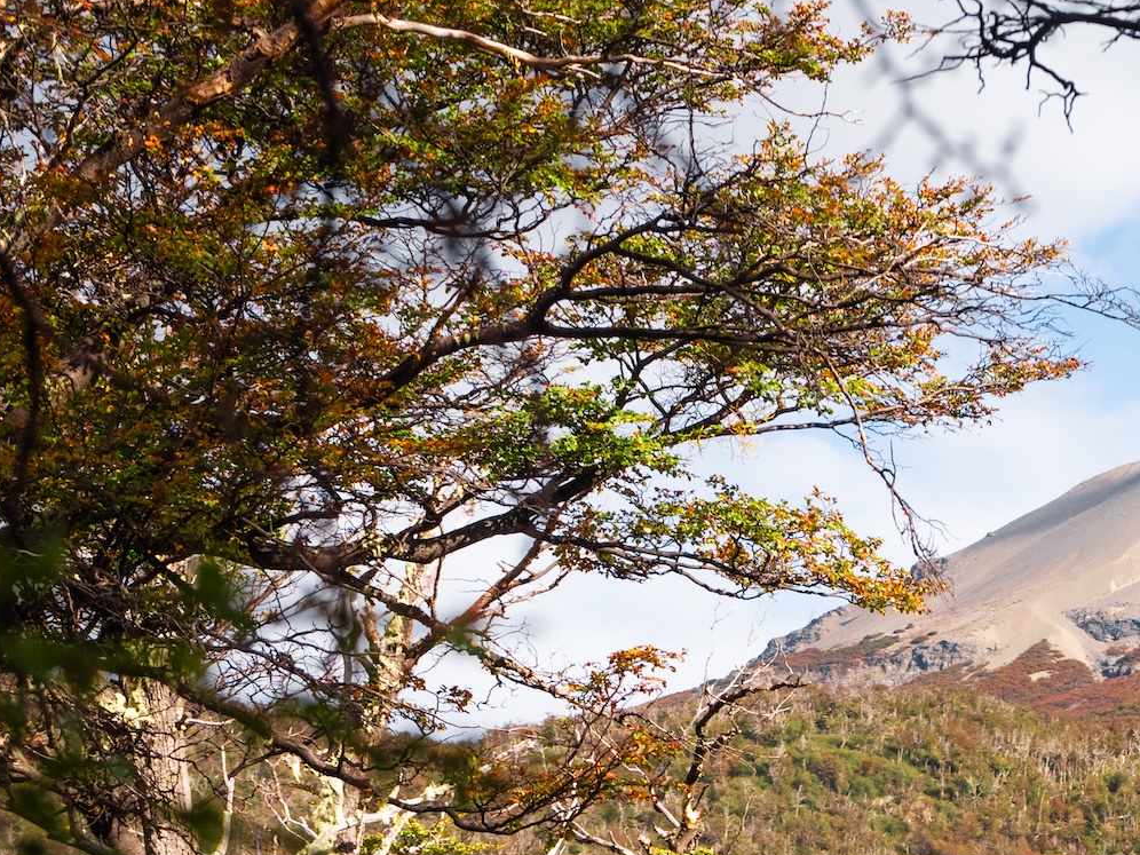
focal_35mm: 99
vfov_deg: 14.7
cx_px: 1290
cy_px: 851
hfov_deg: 19.0
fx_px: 3260
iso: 400
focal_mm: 41
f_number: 5.6
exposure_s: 1/2000
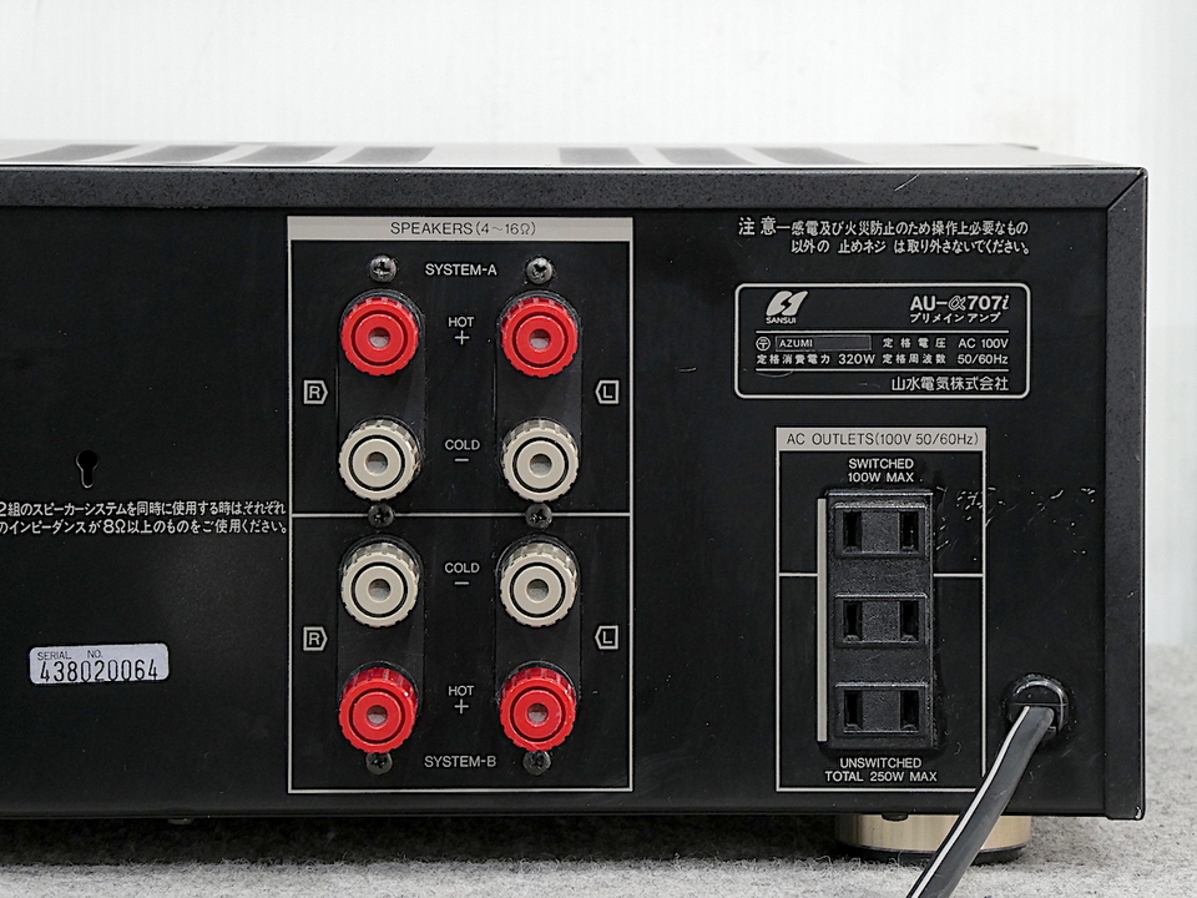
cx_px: 598
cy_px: 449
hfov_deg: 13.8
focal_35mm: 143
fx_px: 4945
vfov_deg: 10.4
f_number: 5.4
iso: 200
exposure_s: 1/8
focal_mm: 25.6
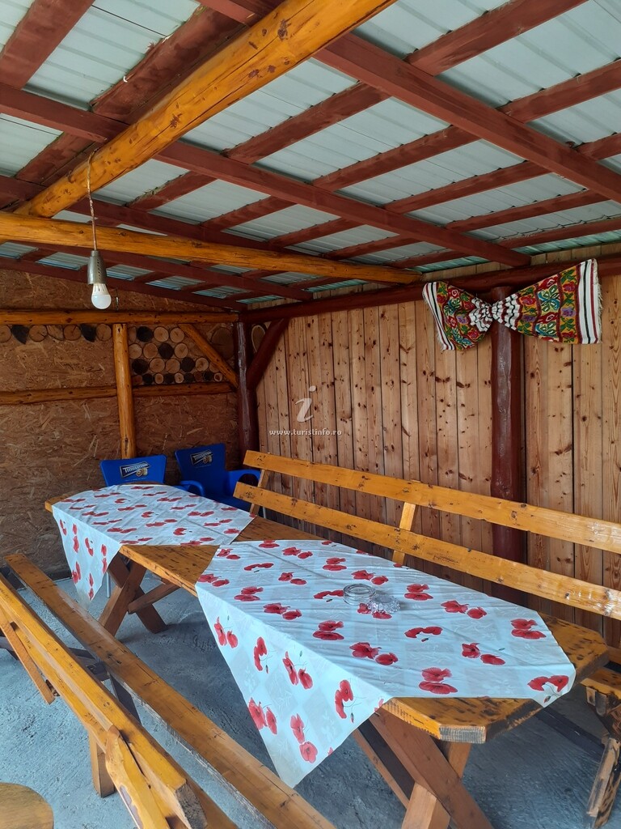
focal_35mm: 27
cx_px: 310
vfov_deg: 65.3
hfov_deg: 51.4
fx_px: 646
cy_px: 414
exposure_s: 1/121
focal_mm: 3.6
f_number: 1.9
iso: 40
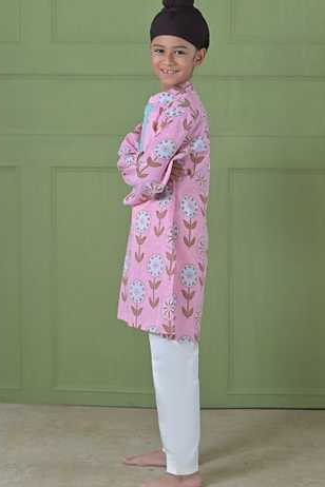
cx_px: 175
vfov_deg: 27.0
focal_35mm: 75
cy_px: 242
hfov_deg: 18.2
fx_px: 1016
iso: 800
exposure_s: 1/160
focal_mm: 66
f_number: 4
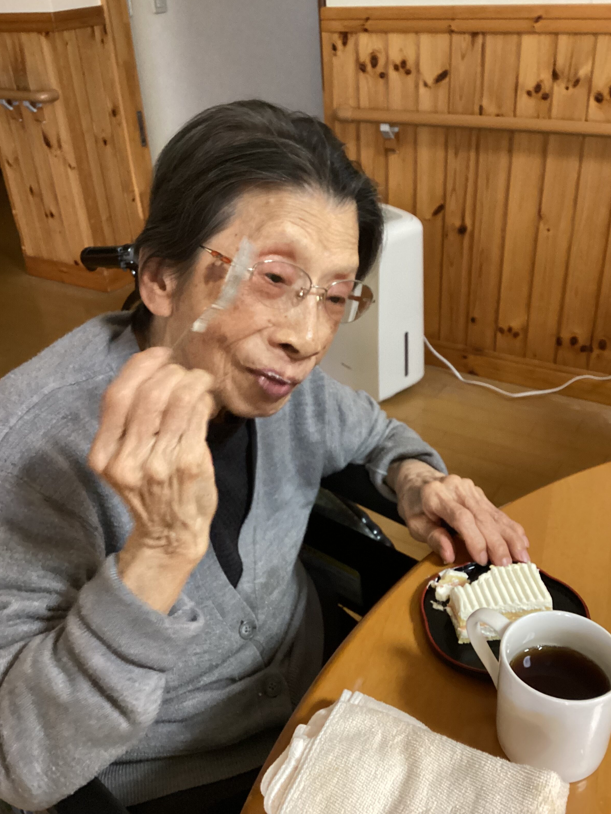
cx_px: 313
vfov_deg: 56.8
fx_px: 753
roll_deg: +1.7
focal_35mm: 32
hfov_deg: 44.2
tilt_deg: -31.1
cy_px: 394
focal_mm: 3.3
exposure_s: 1/33
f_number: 2.4
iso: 400
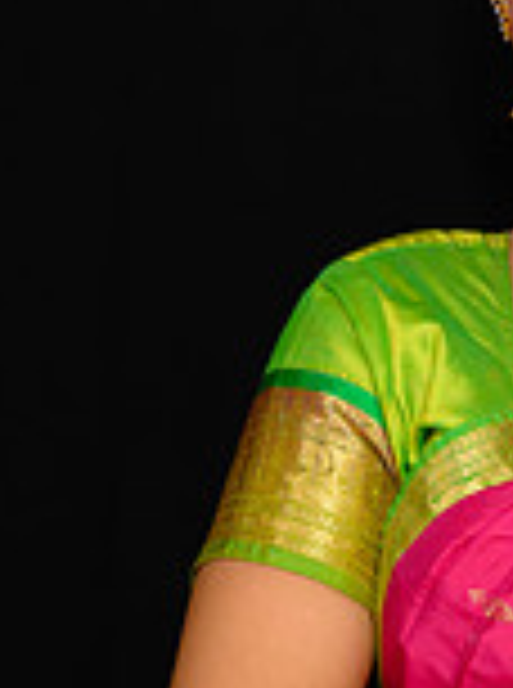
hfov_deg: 5.7
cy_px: 236
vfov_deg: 7.8
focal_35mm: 256
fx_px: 5080
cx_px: 639
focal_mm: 70
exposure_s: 1/125
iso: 800
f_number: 5
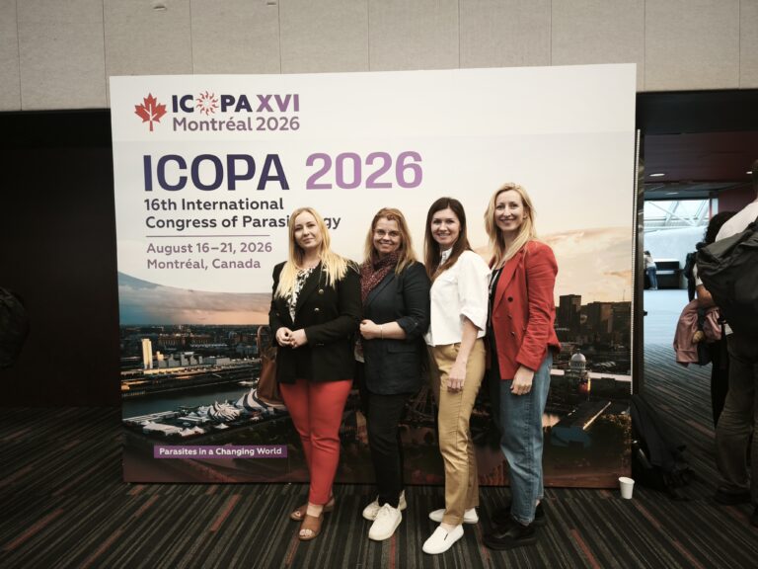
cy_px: 284
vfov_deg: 58.9
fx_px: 504
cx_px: 379
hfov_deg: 73.9
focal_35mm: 23
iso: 320
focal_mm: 5.35
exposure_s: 1/60
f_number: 1.7
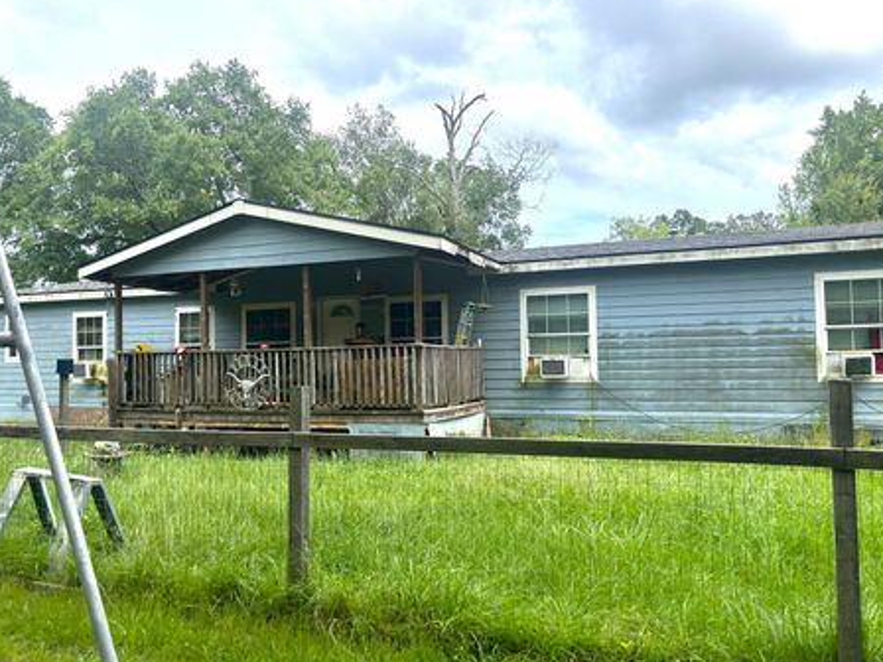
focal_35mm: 29
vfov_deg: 48.2
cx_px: 412
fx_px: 740
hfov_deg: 61.6
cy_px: 340
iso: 50
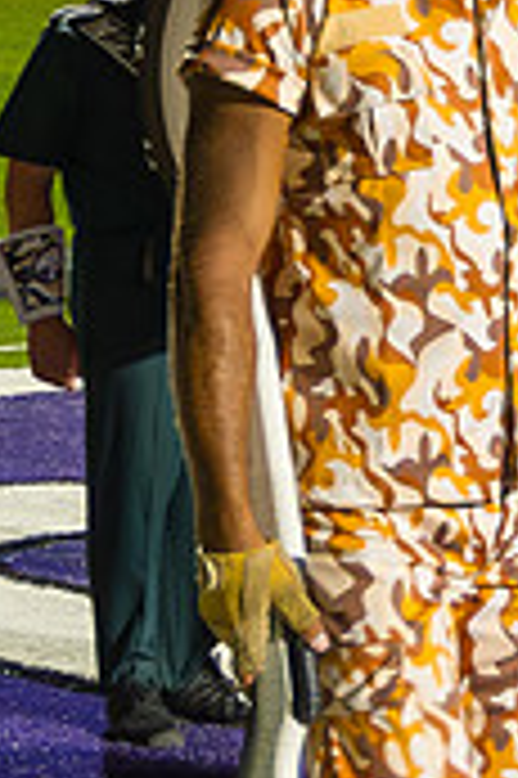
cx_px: 483
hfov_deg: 7.5
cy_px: 158
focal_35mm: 183
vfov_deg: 11.2
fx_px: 3957
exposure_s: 1/160
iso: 2000
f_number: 4
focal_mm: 35
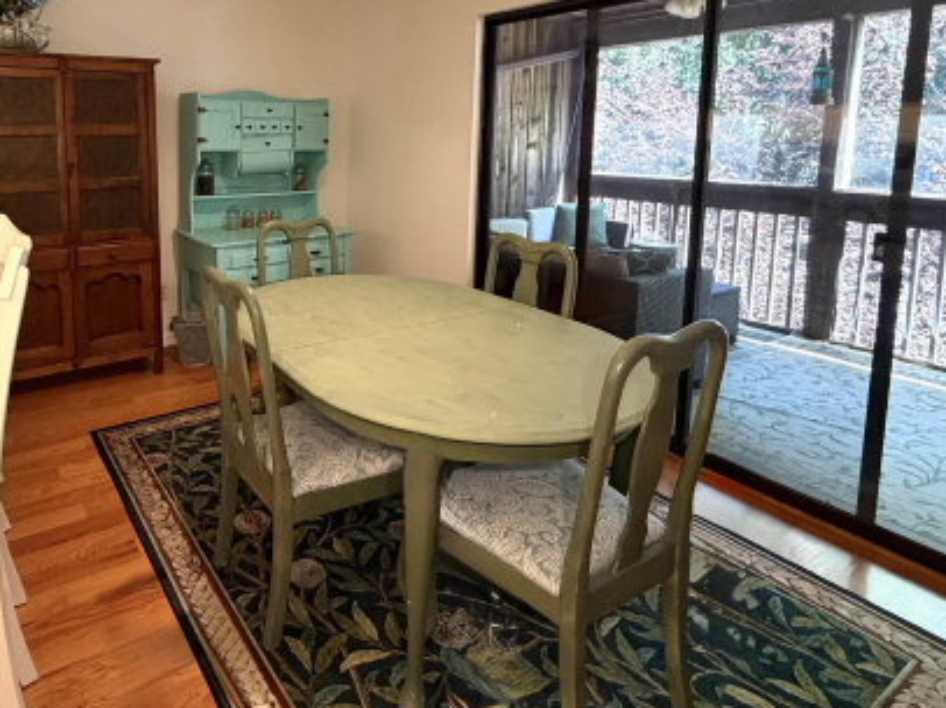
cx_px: 311
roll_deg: -0.2
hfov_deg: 71.7
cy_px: 196
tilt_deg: -5.4
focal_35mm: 23
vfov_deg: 56.5
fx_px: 628
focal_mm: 2.22
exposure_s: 1/60
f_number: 2.2
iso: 400
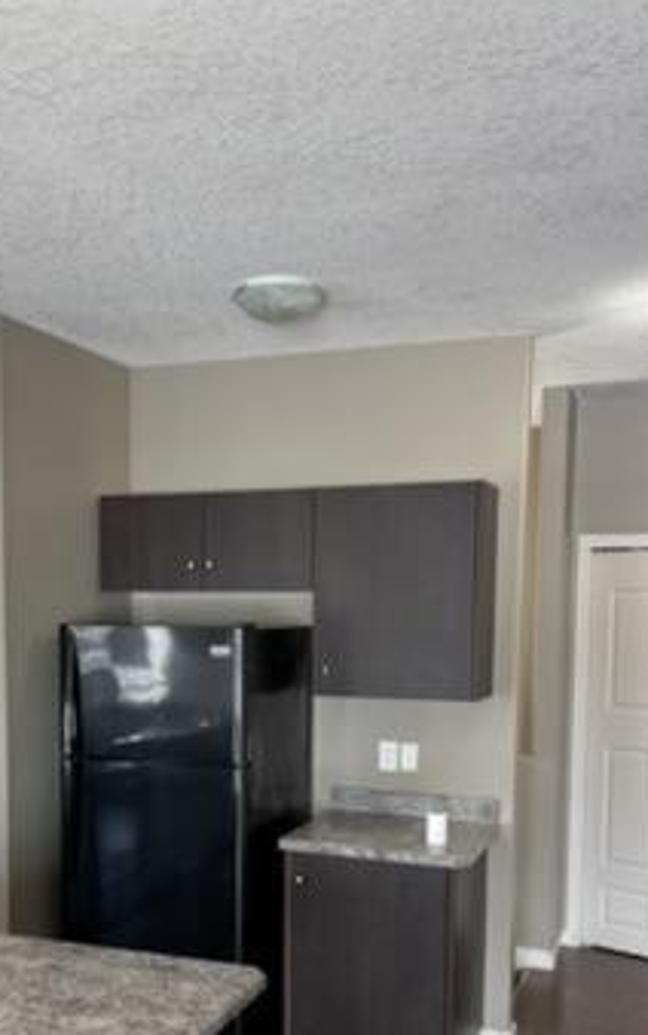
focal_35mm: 39
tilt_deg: -4.9
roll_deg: -0.1
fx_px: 1102
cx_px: 211
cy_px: 702
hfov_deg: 32.5
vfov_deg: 49.4
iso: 100
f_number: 1.6
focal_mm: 5.96
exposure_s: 1/60
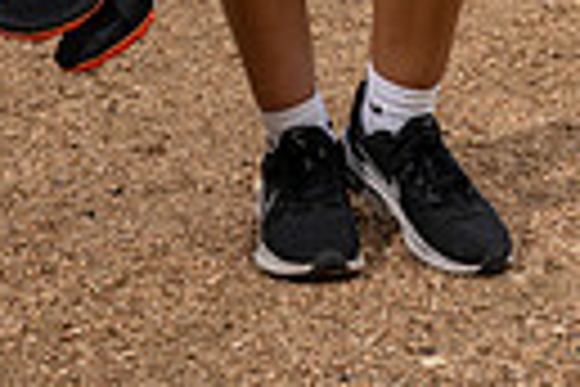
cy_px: -526
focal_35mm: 153
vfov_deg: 8.3
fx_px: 2465
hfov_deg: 13.4
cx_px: 184
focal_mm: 44
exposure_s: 1/250
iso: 100
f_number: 8
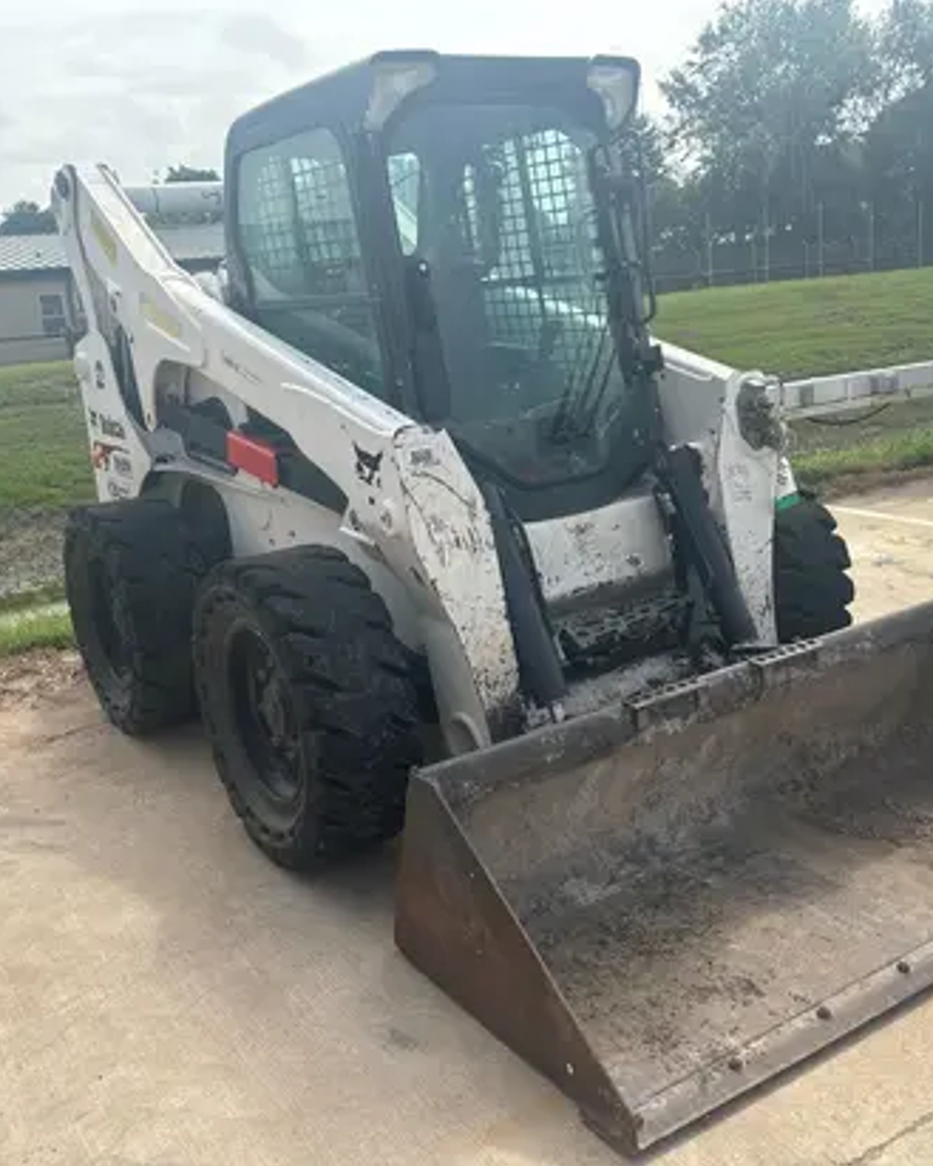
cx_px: 459
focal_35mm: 34
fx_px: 1173
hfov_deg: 43.4
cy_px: 583
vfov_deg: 52.8
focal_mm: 5.96
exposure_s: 1/2398
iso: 50
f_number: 1.6
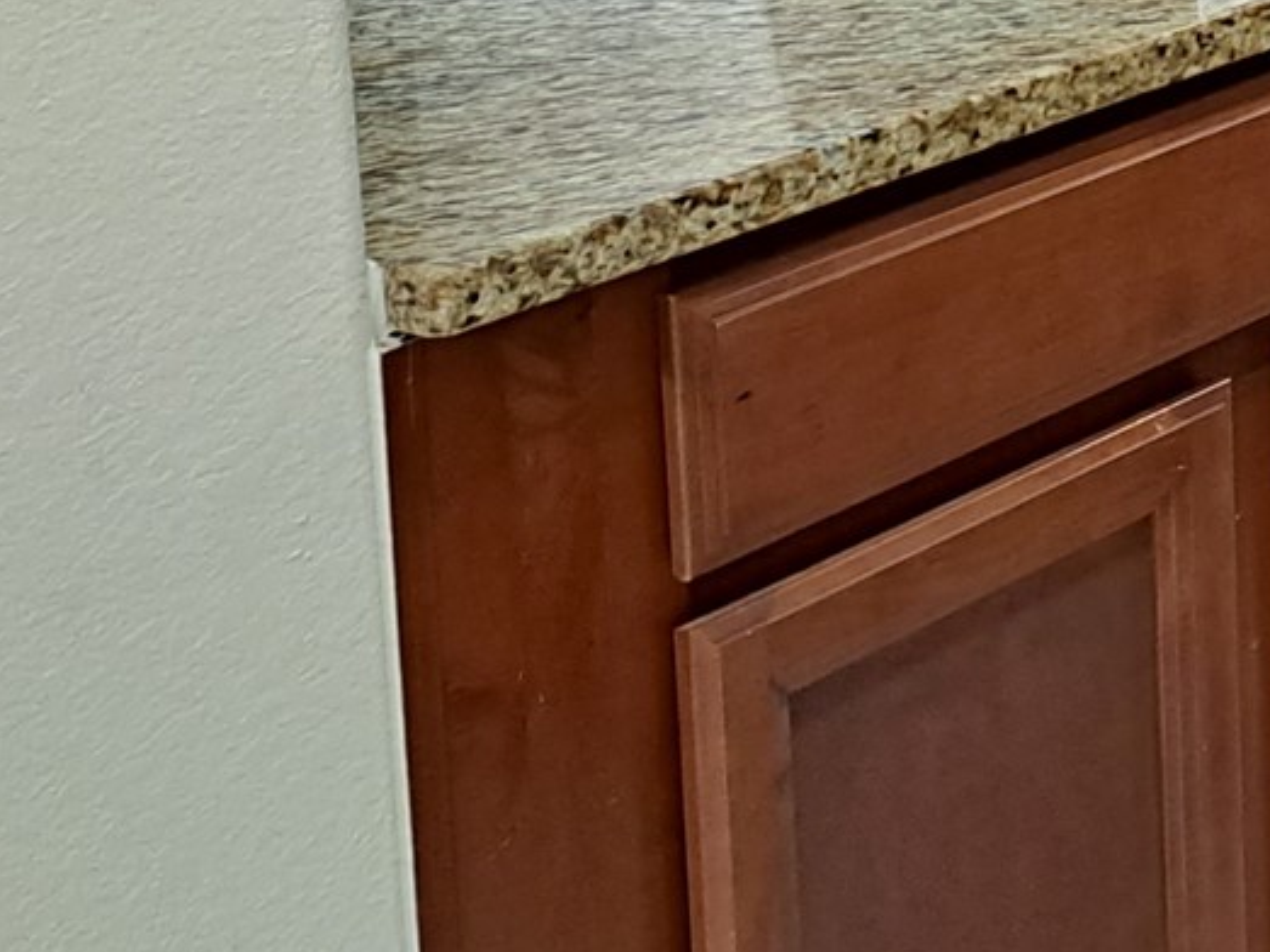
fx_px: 3448
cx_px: 2302
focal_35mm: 94
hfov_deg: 17.1
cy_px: -328
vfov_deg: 14.9
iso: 250
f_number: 1.8
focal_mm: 5.23
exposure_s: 1/60
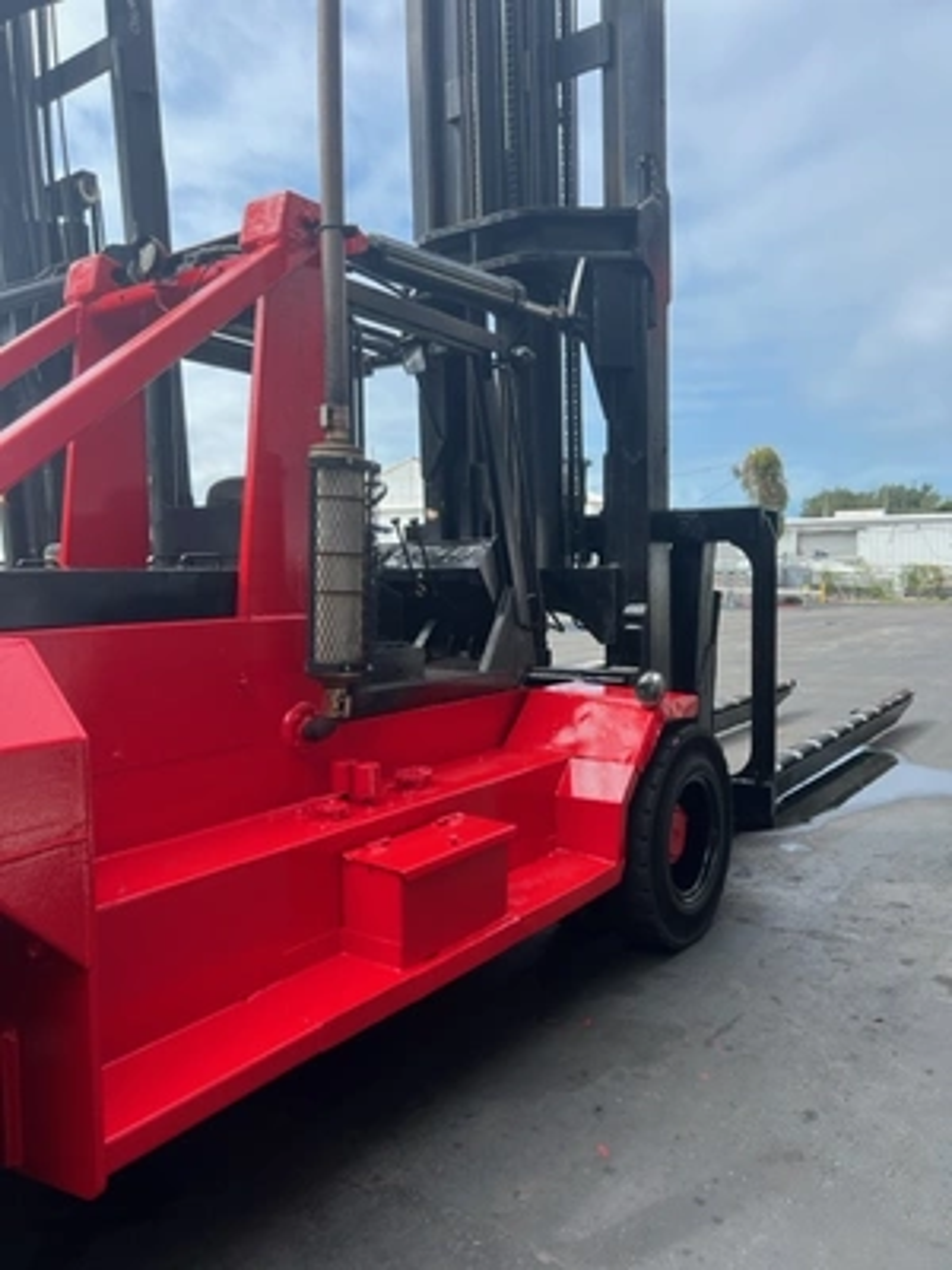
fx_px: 953
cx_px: 476
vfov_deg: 67.3
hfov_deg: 53.1
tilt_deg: -5.1
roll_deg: +0.4
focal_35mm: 26
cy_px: 635
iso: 50
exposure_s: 1/1048
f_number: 1.5
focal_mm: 5.7
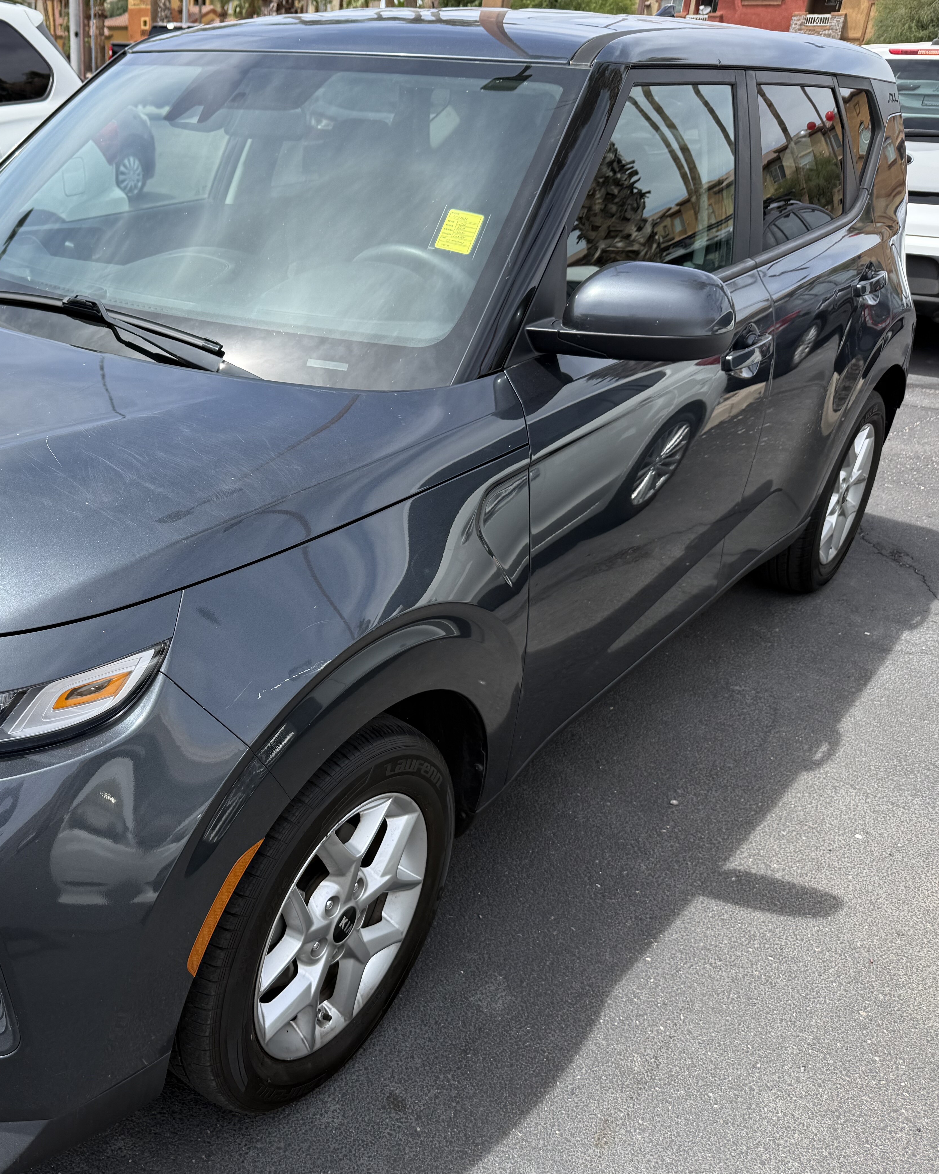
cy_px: 588
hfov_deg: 43.5
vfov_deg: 55.7
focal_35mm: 32
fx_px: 1112
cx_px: 178
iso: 80
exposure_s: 1/2169
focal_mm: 6.76
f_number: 1.78
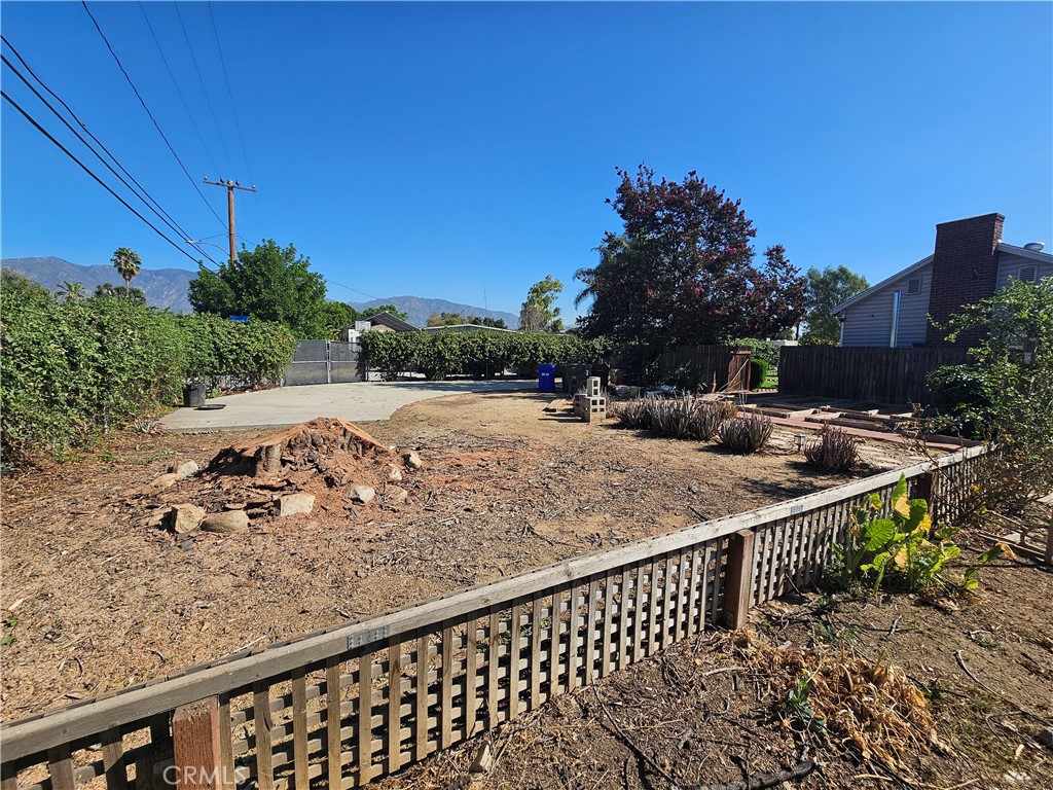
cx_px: 526
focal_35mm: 13
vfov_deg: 89.9
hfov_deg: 106.2
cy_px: 395
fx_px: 395
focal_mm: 2.2
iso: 50
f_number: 2.2
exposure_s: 1/2175
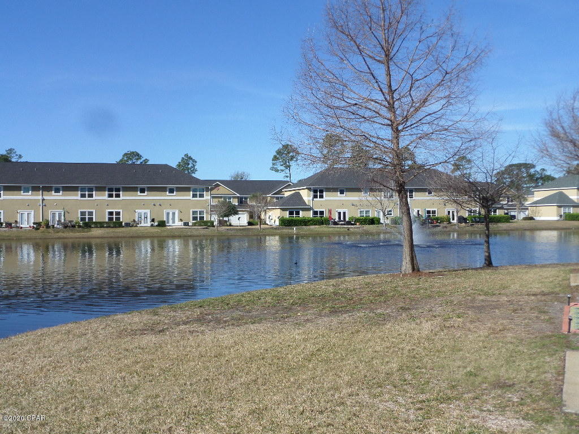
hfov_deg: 45.8
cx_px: 290
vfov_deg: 35.1
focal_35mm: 41
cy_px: 217
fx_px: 686
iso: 100
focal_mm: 6.8
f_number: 4
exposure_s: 1/1000
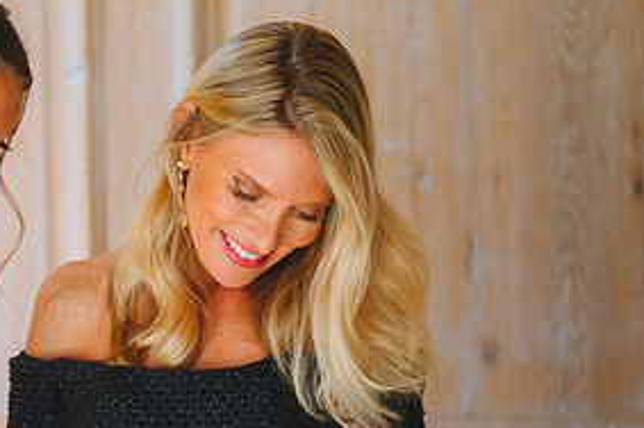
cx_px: 64
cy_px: 360
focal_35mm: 127
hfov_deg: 16.0
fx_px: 2269
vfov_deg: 10.7
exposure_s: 1/640
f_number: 2.8
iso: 1250
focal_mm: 62
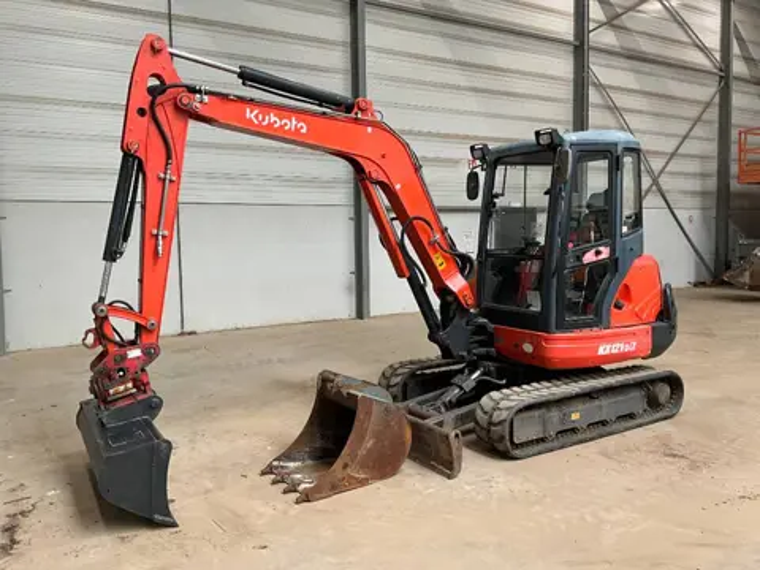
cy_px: 285
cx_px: 380
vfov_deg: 48.2
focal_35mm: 29
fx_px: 637
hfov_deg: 61.7
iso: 64
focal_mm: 3
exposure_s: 1/64
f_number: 1.8
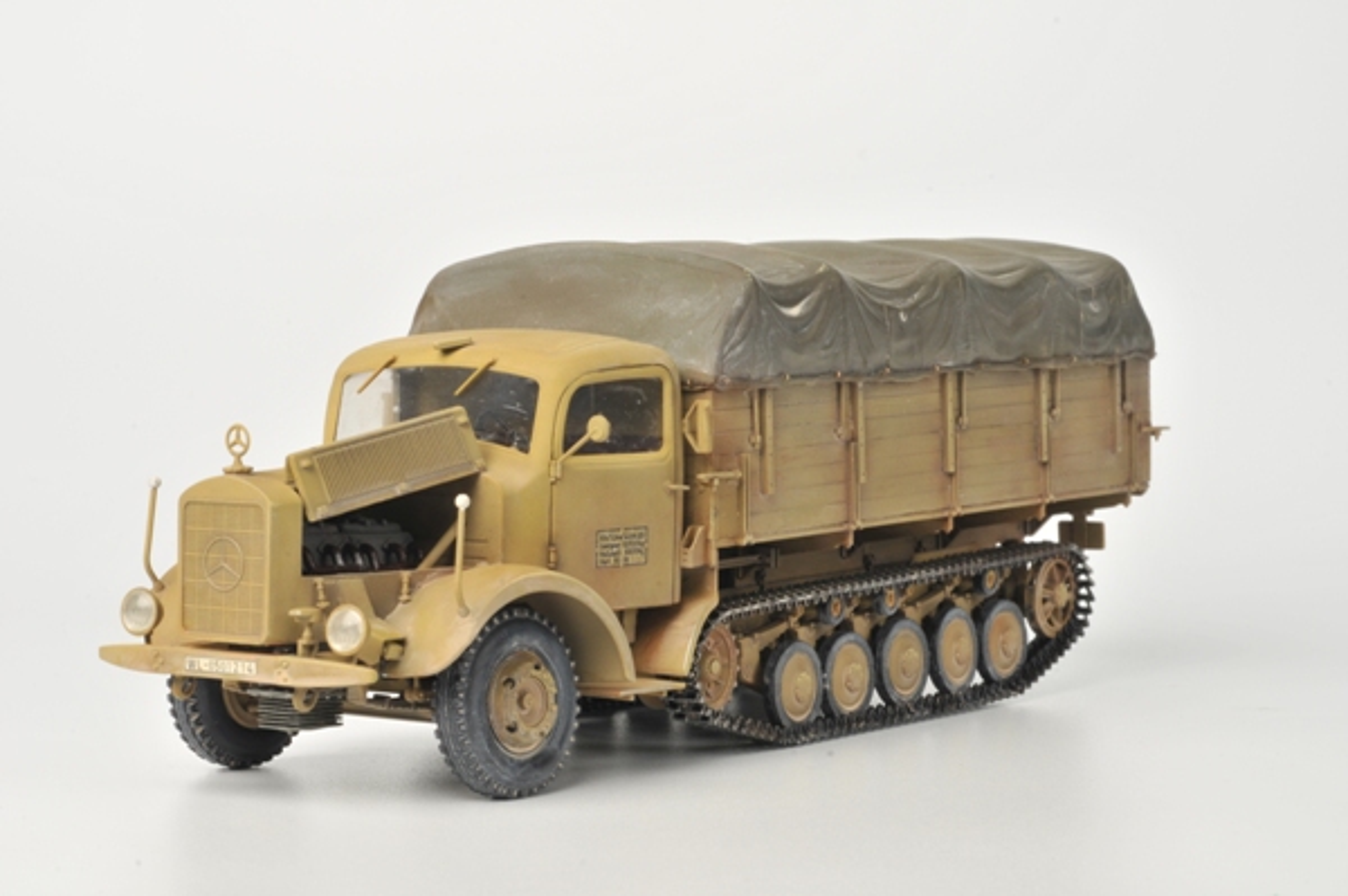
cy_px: 448
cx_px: 674
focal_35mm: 90
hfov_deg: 22.6
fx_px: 3367
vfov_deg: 15.2
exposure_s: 1/160
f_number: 32
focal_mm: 60
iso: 200
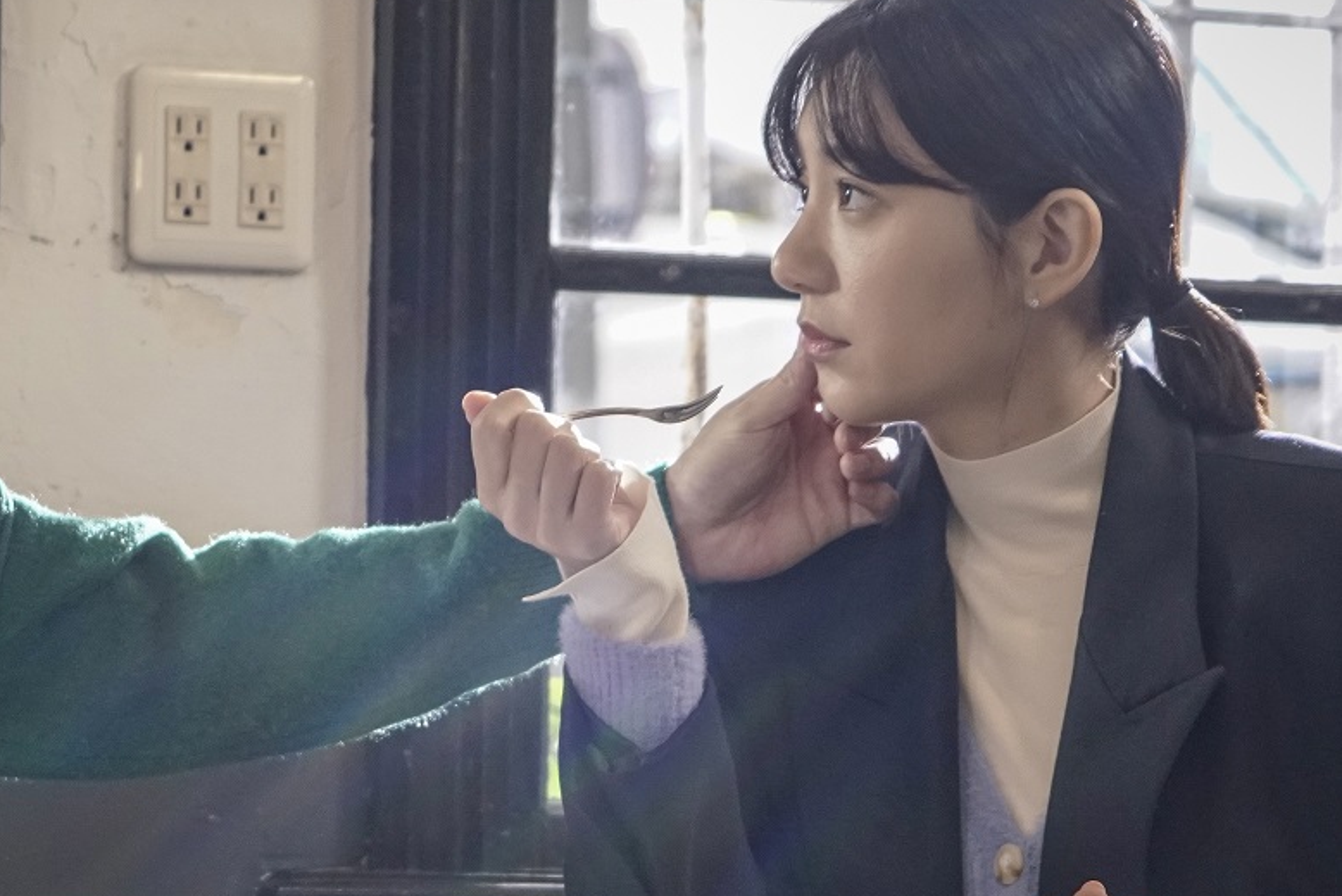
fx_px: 6897
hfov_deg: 11.1
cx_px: 162
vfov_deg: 7.4
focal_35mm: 185
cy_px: 741
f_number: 5.6
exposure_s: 1/50
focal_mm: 72
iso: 1600
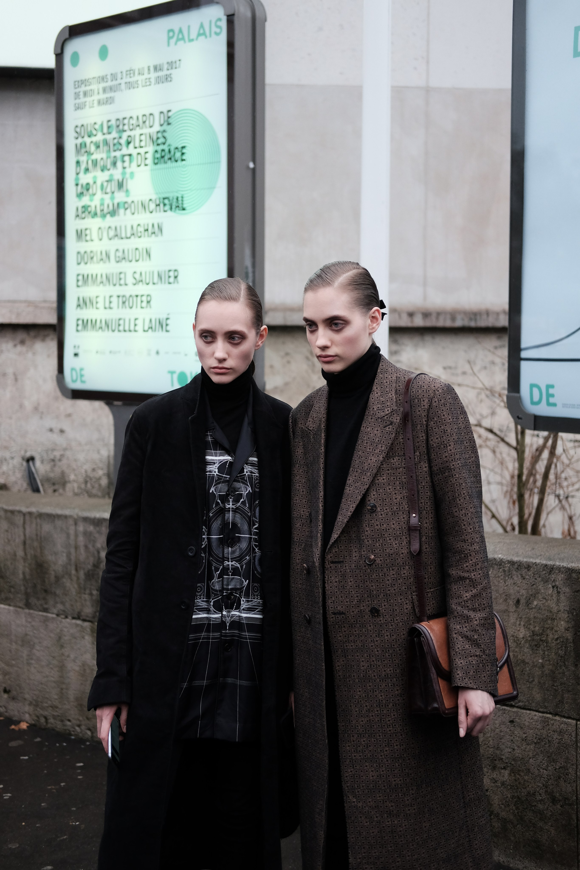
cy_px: 435
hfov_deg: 25.5
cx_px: 290
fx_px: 1281
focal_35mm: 53
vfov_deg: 37.5
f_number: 2
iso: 800
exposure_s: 1/500
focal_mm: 35
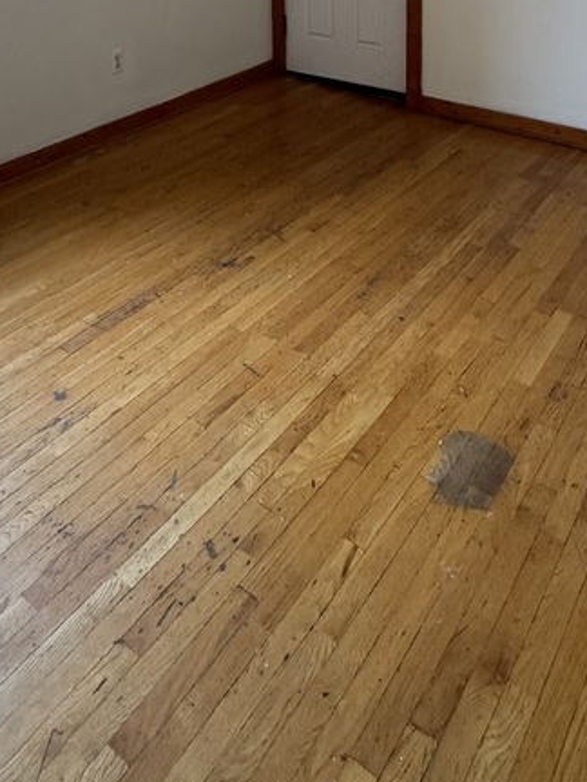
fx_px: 791
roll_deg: +2.3
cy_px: -52
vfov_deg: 42.7
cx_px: 281
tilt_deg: -7.4
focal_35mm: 35
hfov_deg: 40.7
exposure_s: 1/99
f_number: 2.2
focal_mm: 2.22
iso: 250
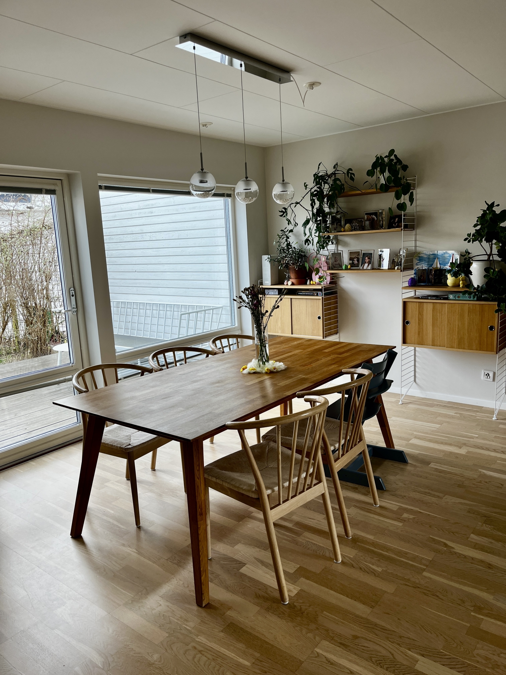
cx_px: 253
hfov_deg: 53.1
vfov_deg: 67.3
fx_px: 507
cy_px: 338
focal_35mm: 26
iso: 50
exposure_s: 1/100
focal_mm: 5.1
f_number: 1.6
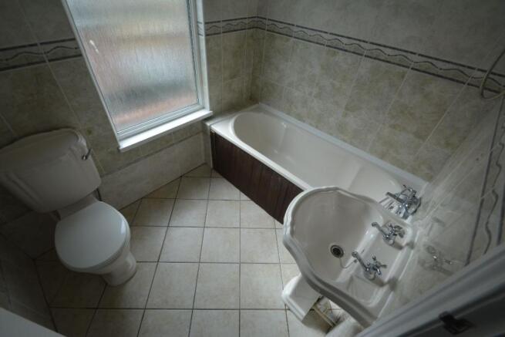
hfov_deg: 100.4
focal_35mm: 15
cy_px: 168
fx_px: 210
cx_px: 252
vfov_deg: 77.4
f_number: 5.6
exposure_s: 1/125
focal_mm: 10
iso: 220
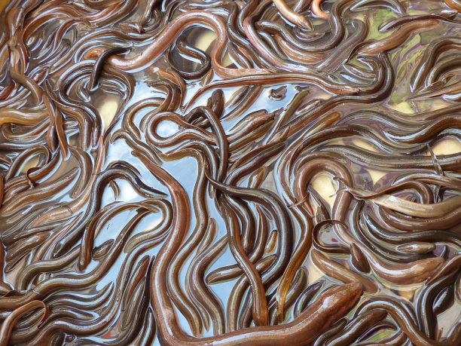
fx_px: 533
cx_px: 230
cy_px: 173
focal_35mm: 40
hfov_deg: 46.8
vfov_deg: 36.0
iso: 125
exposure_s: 1/60
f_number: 2.8
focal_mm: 7.1
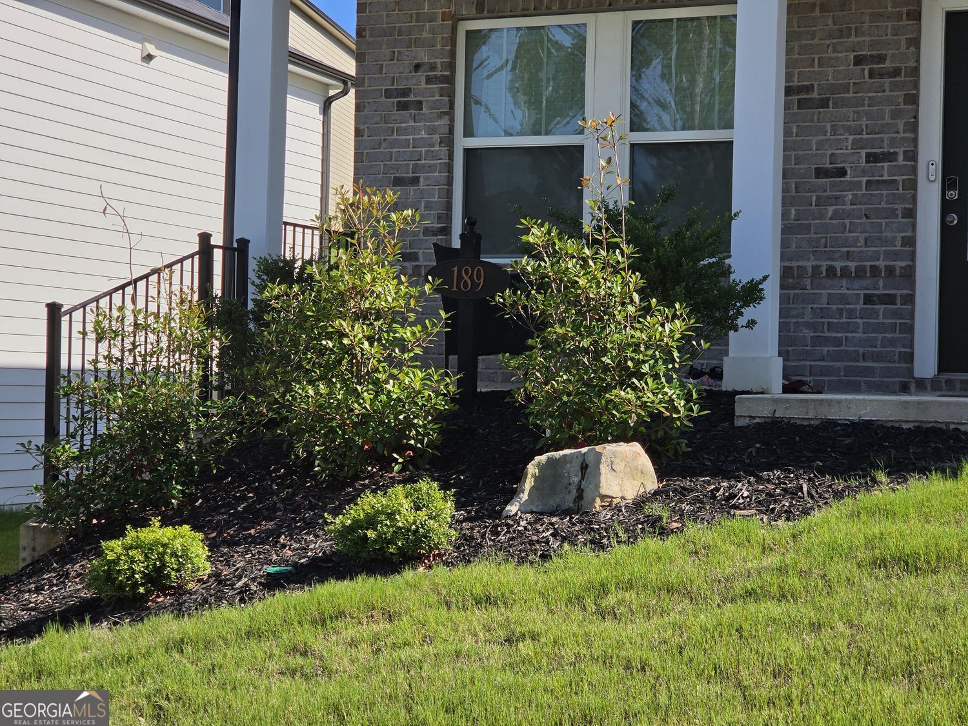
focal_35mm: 69
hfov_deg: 28.2
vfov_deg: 21.3
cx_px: 484
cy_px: 363
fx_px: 1930
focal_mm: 7
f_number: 2.4
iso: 25
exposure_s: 1/1258
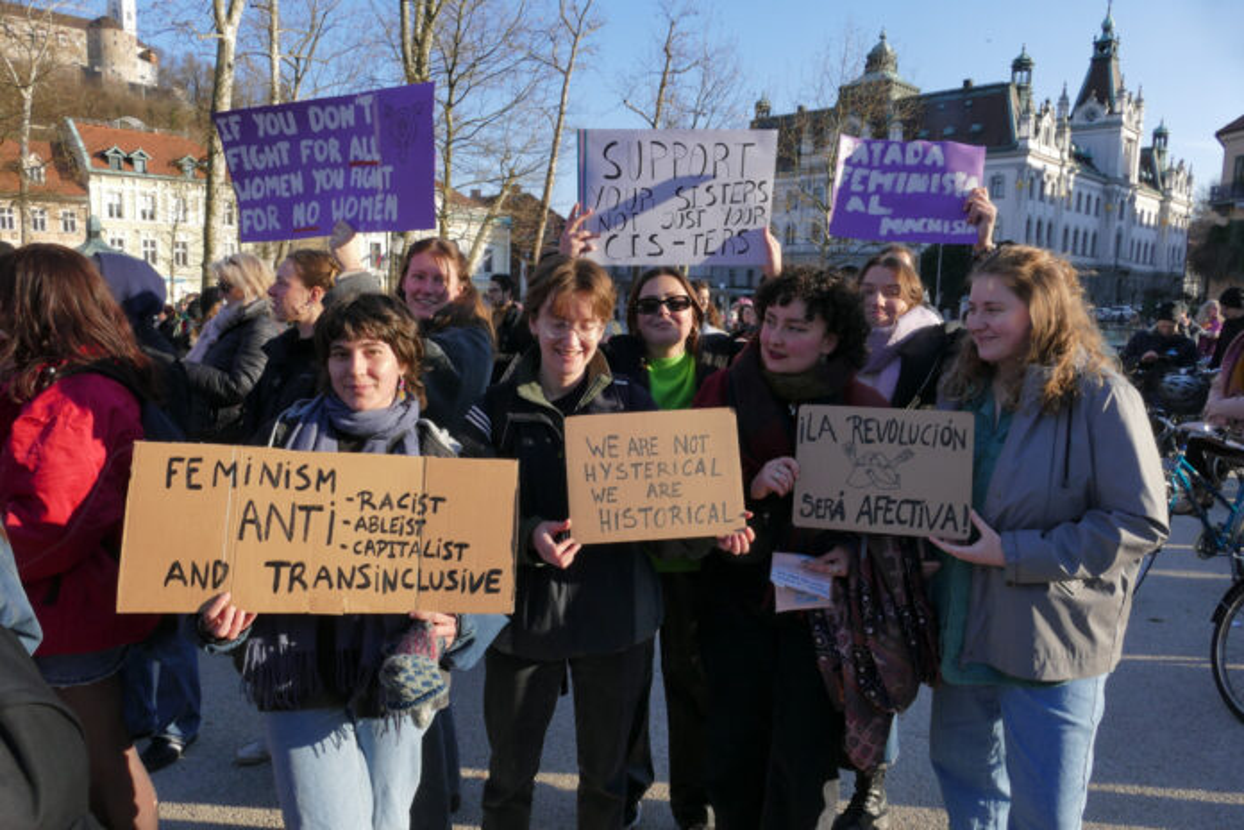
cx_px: 622
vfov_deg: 51.3
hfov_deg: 71.5
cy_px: 415
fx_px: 864
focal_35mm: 25
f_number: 8
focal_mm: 9.12
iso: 200
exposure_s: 1/200
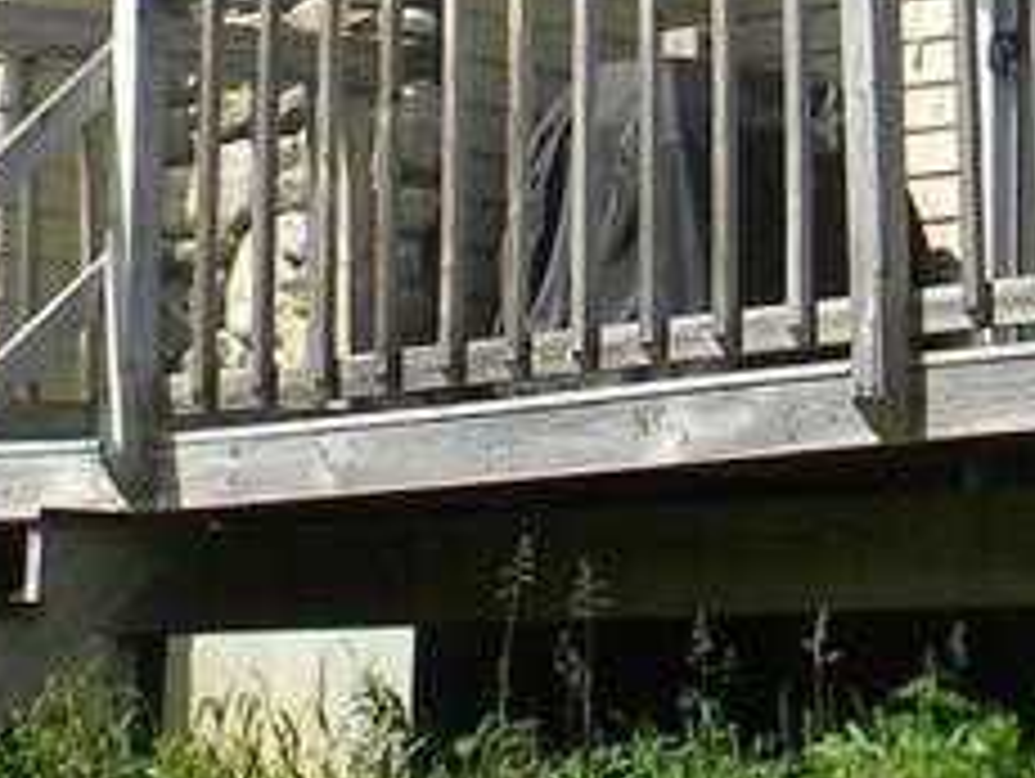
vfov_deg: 9.1
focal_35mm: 160
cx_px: 1089
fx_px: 4789
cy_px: -279
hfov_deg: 12.2
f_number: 3.7
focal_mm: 6.4
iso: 80
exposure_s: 1/772
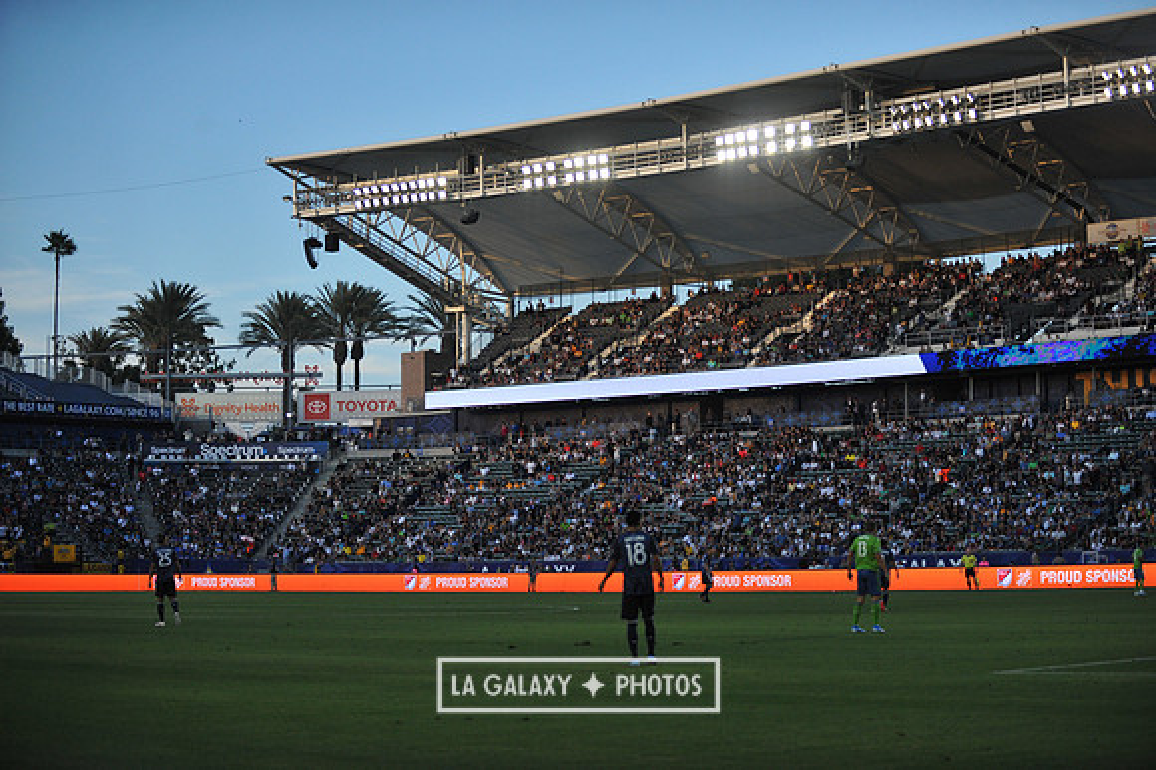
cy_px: 385
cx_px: 578
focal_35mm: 75
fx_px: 2407
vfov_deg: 18.2
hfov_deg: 27.0
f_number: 2.8
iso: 1600
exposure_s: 1/6400
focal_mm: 75
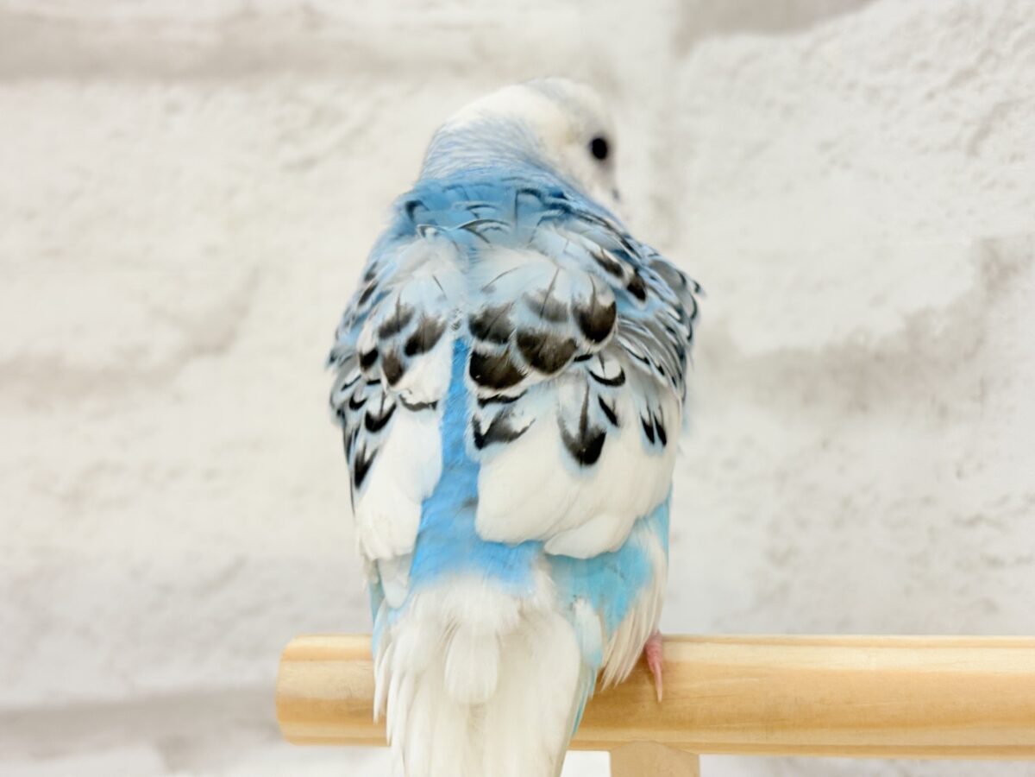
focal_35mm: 52
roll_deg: +2.2
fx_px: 1555
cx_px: 518
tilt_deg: -4.7
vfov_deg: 28.0
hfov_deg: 36.8
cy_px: 388
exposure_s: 1/50
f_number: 1.6
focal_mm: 5.96
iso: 40
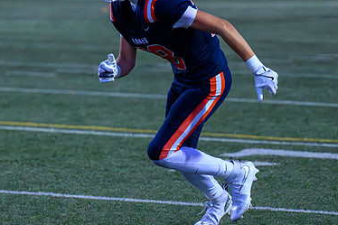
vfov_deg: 4.1
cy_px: 101
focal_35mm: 332
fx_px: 3116
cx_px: 143
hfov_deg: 6.2
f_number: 4
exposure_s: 1/1000
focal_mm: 140
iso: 16000
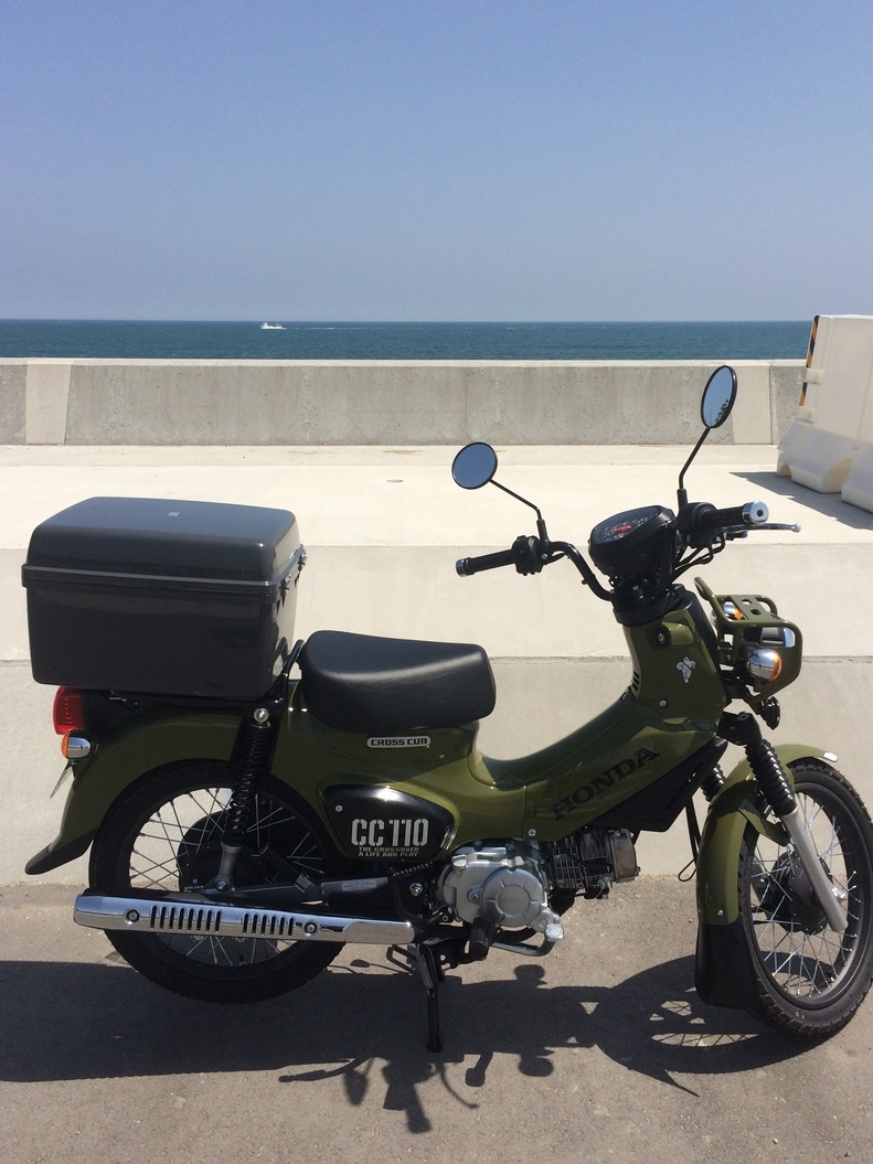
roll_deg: -0.1
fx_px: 1110
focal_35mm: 33
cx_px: 456
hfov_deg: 42.9
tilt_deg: -12.1
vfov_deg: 55.3
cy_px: 557
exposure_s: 1/4115
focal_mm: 4.15
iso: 40
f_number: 2.2
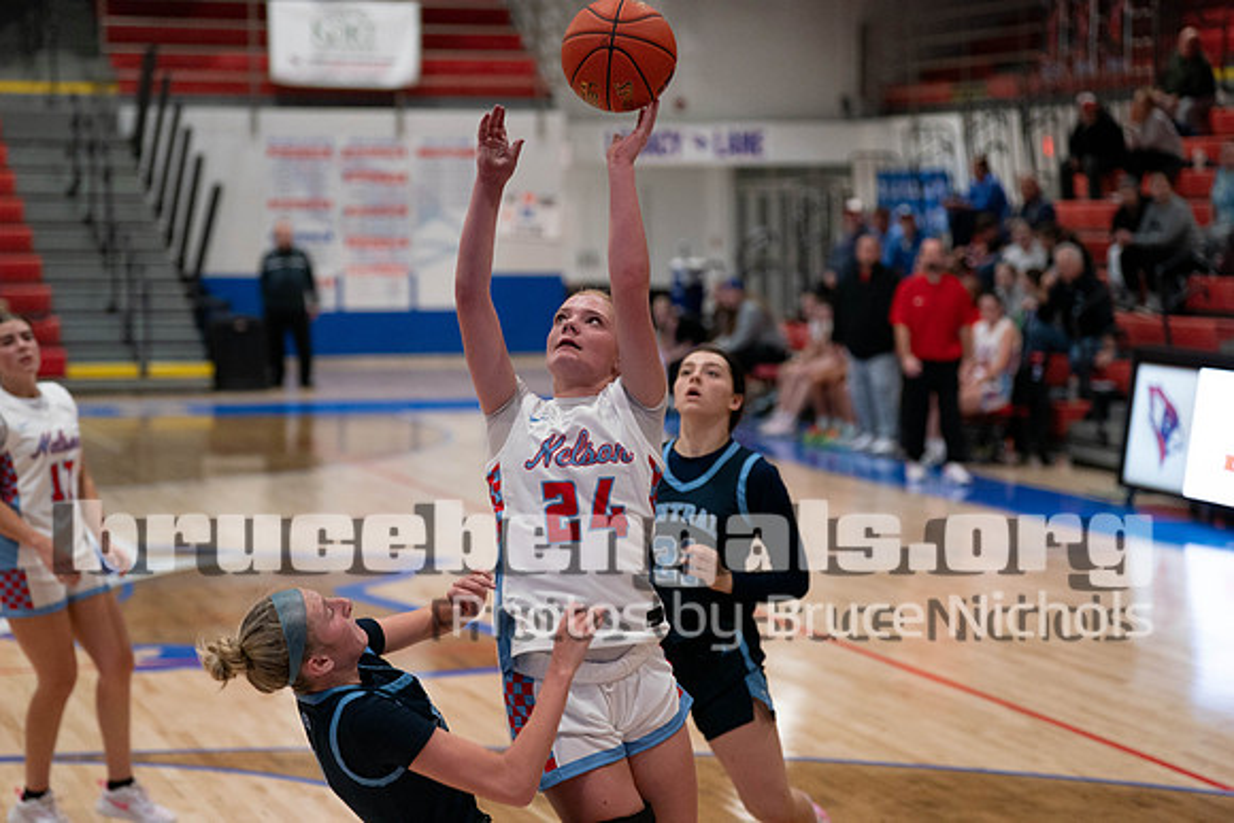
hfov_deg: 21.2
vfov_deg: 14.3
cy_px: 412
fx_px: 3291
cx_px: 617
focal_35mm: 96
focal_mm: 96
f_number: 2.8
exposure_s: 1/1000
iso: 3200
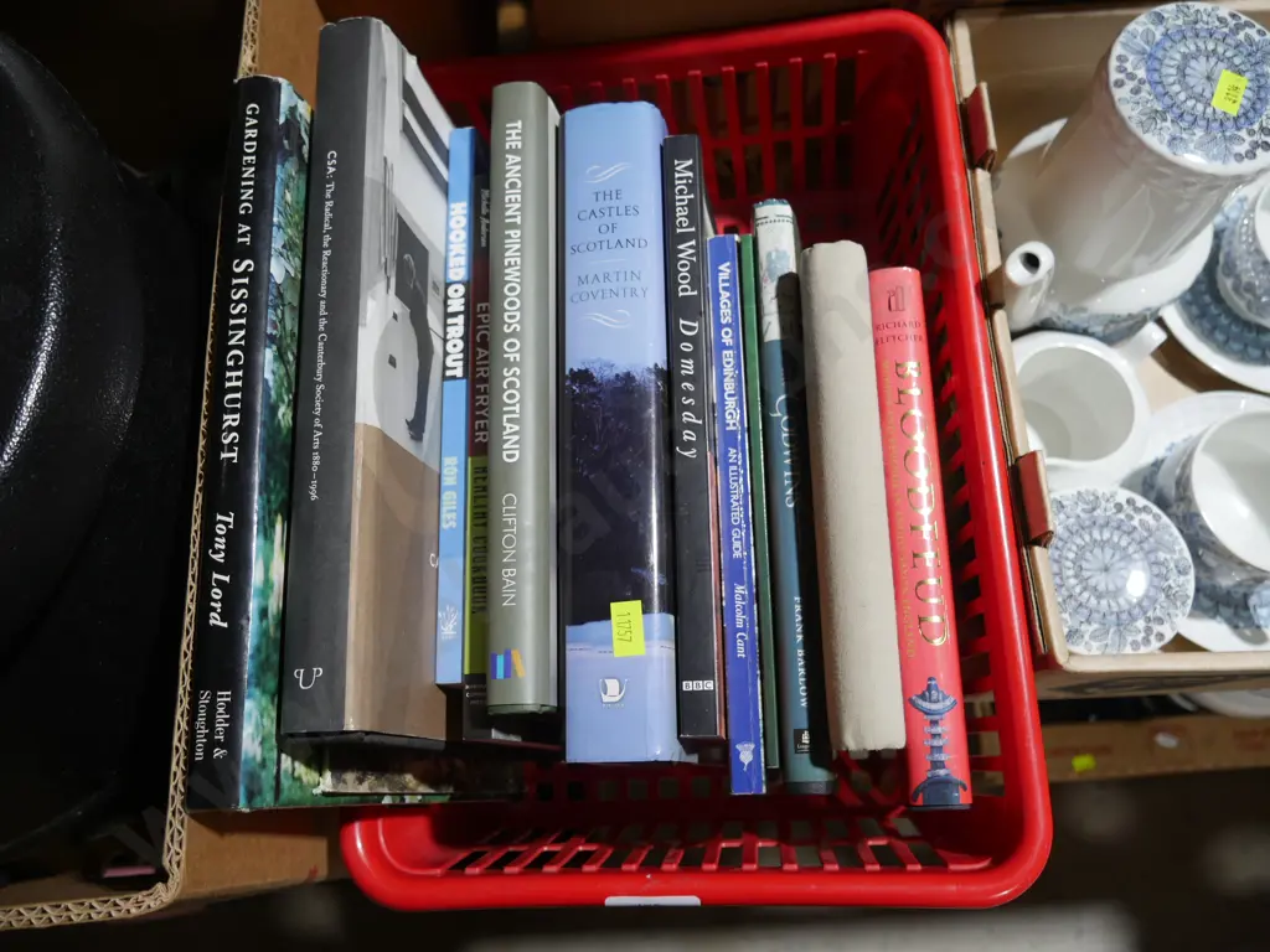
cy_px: 476
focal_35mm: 30
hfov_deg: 60.0
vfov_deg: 46.8
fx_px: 1101
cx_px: 635
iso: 250
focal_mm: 15
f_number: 3.6
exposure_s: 1/60
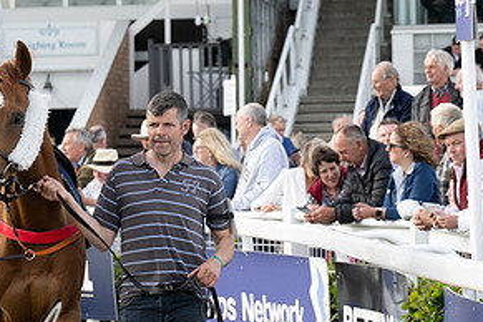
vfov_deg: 6.6
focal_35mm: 209
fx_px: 2804
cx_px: 61
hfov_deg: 9.8
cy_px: 307
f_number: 4
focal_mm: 70
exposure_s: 1/800
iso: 400
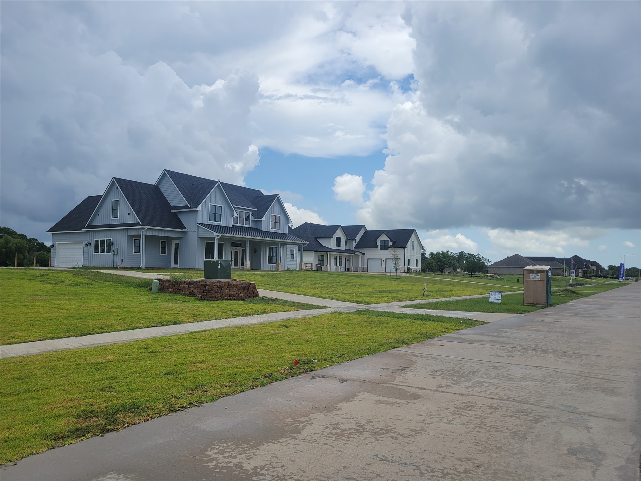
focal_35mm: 26
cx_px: 320
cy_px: 240
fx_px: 481
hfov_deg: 67.3
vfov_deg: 53.1
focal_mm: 5.4
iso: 40
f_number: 1.8
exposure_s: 1/2969
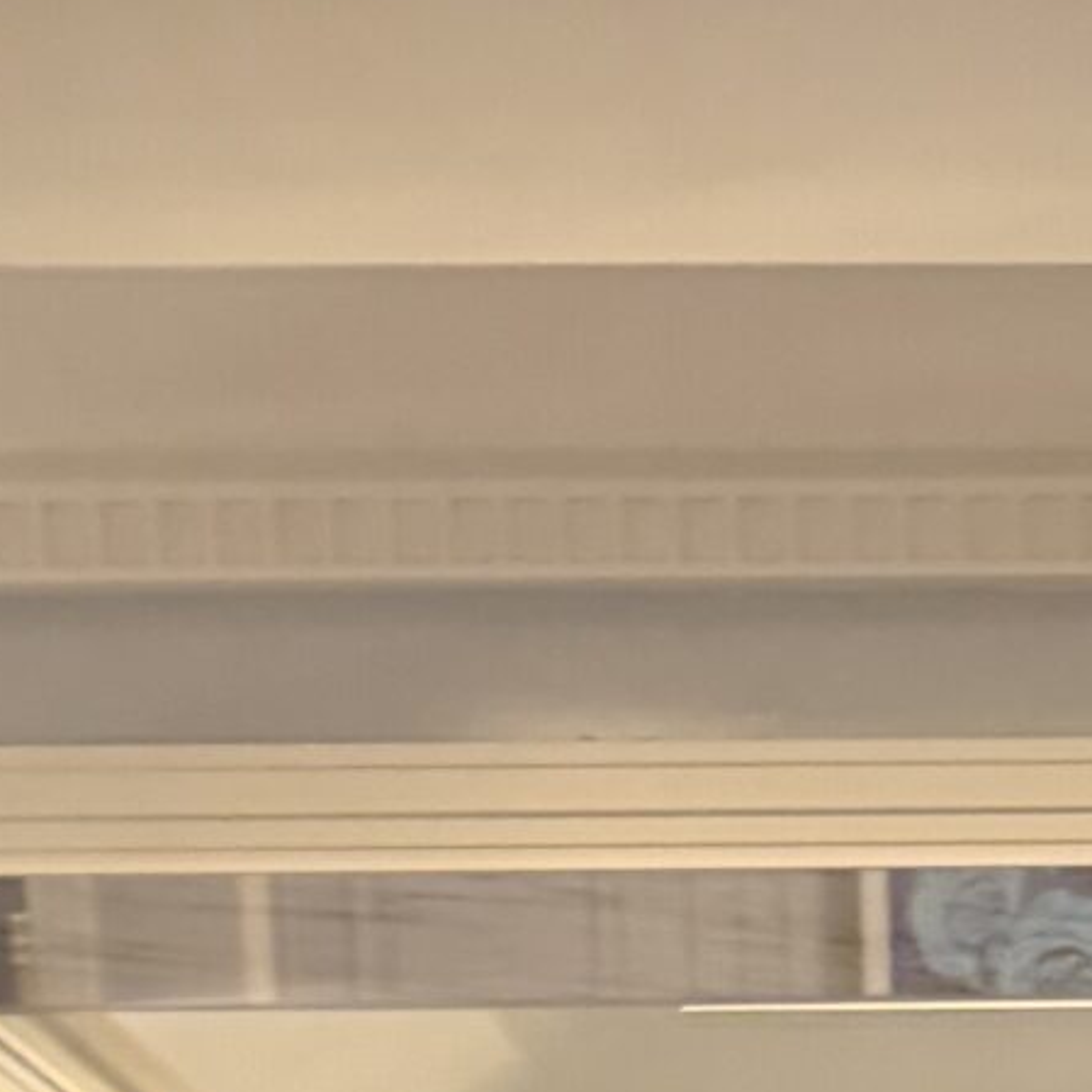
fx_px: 4319
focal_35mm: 121
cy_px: 2957
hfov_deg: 14.2
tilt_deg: -13.4
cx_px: 1073
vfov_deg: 11.0
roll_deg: +3.1
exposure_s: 1/60
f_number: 1.78
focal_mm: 6.76
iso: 500
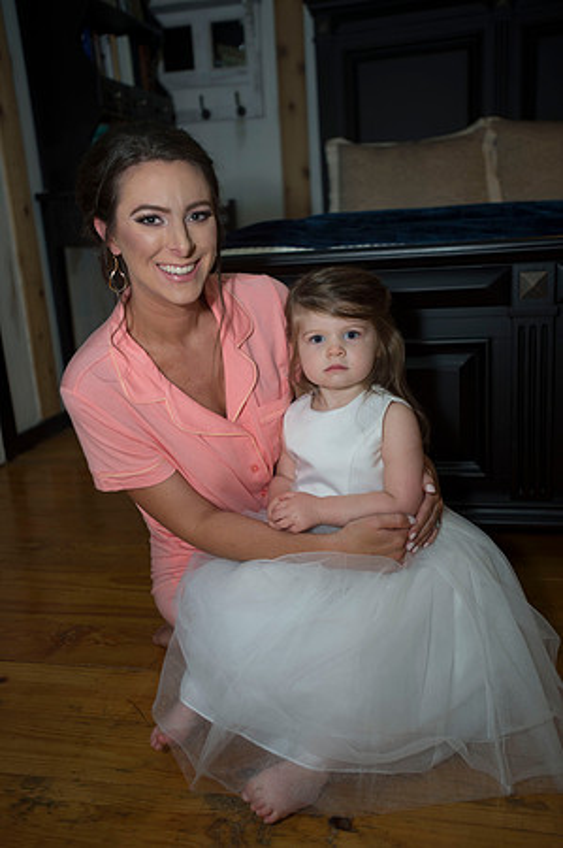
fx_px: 823
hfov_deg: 37.8
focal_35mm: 35
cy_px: 424
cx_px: 282
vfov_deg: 54.5
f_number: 2.8
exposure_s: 1/125
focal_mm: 35
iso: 320
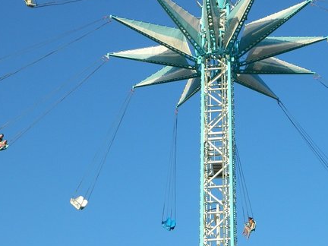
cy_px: 88
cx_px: 228
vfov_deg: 16.9
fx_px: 824
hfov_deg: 22.4
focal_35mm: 87
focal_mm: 8.4
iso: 80
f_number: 3.6
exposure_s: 1/640
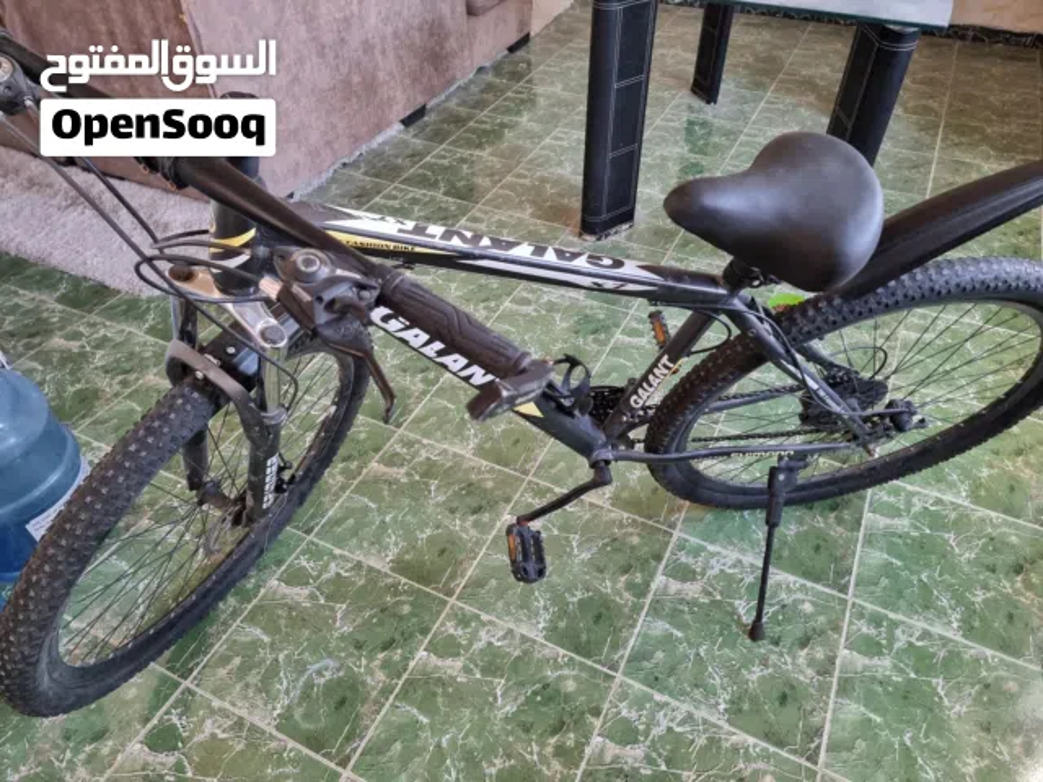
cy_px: 391
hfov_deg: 71.6
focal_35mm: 24
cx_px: 522
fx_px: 723
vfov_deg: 56.8
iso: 800
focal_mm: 6.7
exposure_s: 1/50
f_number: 1.8
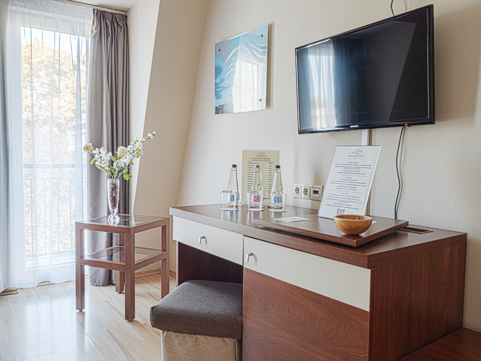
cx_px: 240
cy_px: 180
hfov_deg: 59.9
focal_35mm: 30
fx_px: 417
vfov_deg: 46.8
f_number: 5.6
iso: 200
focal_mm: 15
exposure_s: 1.3
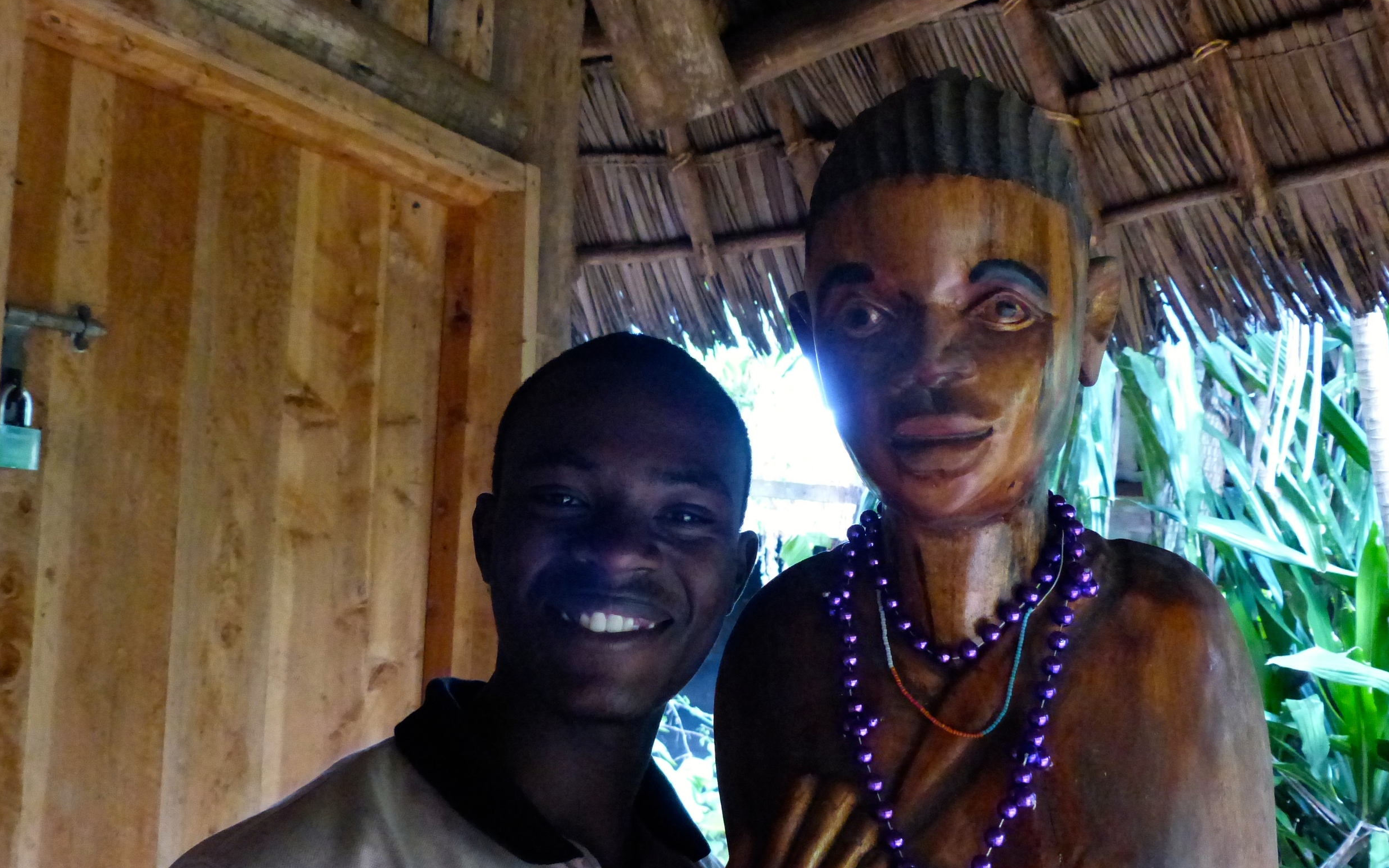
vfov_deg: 30.5
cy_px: 490
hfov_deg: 47.2
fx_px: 1590
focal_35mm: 42
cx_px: 686
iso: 1600
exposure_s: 1/100
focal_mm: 6.8
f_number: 2.8
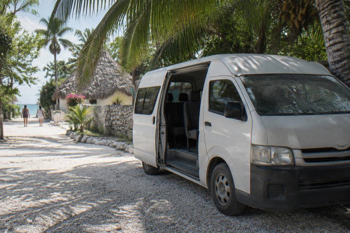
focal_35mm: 40
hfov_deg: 48.5
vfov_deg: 33.4
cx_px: 175
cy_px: 116
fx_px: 389
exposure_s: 1/100
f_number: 11
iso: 200
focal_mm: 40
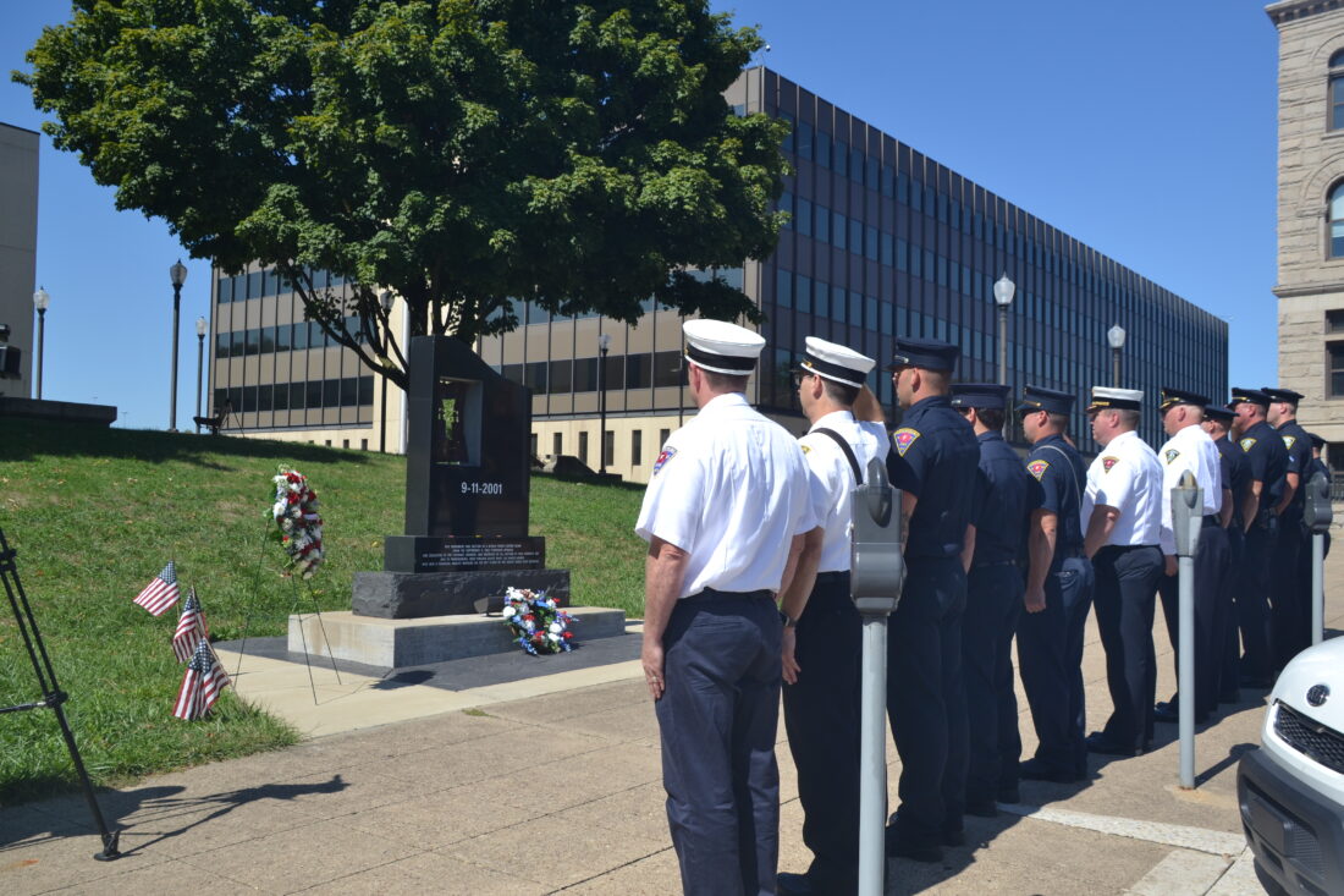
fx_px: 1232
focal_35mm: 33
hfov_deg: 57.2
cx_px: 672
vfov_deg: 40.0
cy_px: 448
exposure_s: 1/250
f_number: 8
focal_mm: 22
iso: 100
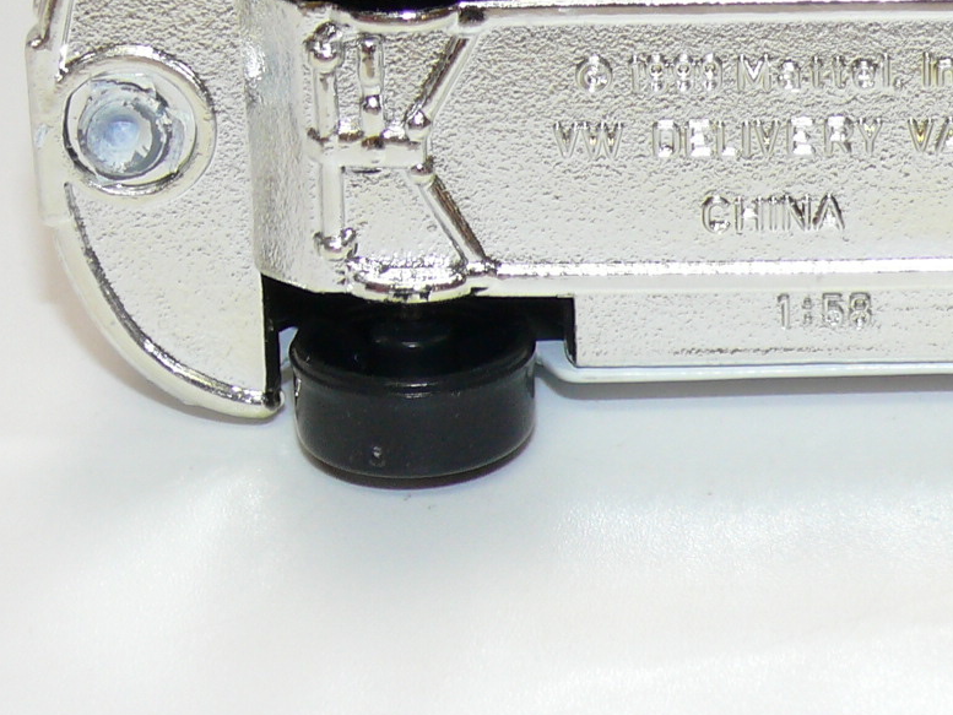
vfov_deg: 7.1
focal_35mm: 210
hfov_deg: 9.4
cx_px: 843
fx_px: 5782
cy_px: 83
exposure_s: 1/30
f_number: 4
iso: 100
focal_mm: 13.3
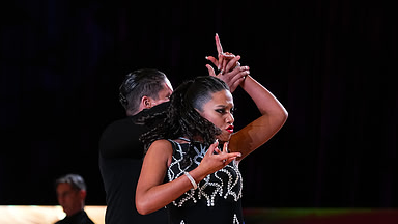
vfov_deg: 5.2
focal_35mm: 234
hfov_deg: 9.2
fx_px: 2469
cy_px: 268
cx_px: 198
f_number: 4
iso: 3200
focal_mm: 148
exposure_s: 1/500
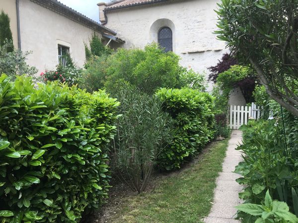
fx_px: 250
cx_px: 149
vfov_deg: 48.2
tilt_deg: -1.9
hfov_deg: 61.7
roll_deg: +2.0
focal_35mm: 29
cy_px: 112
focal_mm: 4.15
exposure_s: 1/452
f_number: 2.2
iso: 25
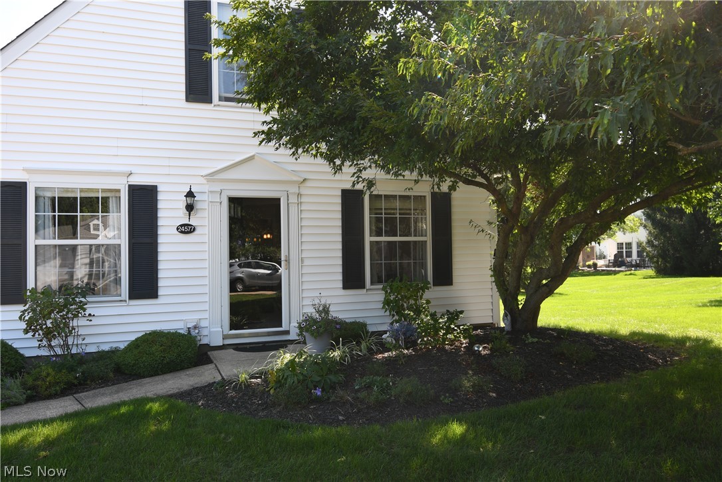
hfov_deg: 67.4
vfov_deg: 47.9
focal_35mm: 27
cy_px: 241
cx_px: 361
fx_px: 541
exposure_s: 1/60
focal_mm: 18
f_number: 6.7
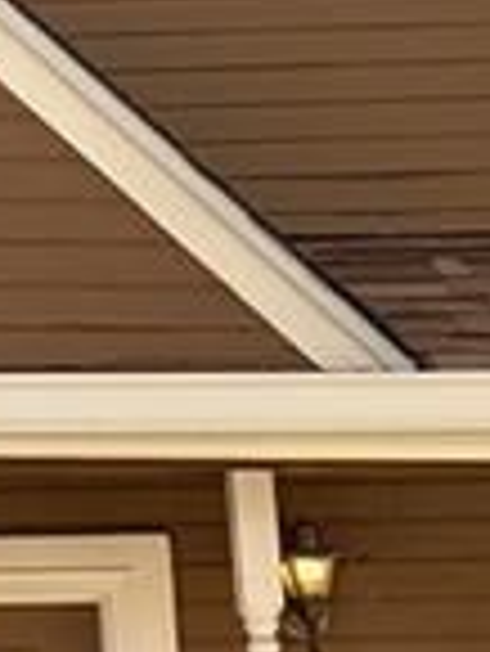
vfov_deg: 10.2
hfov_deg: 7.2
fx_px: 3637
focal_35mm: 193
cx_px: -760
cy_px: 288
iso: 50
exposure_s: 1/680
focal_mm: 5.96
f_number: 1.6
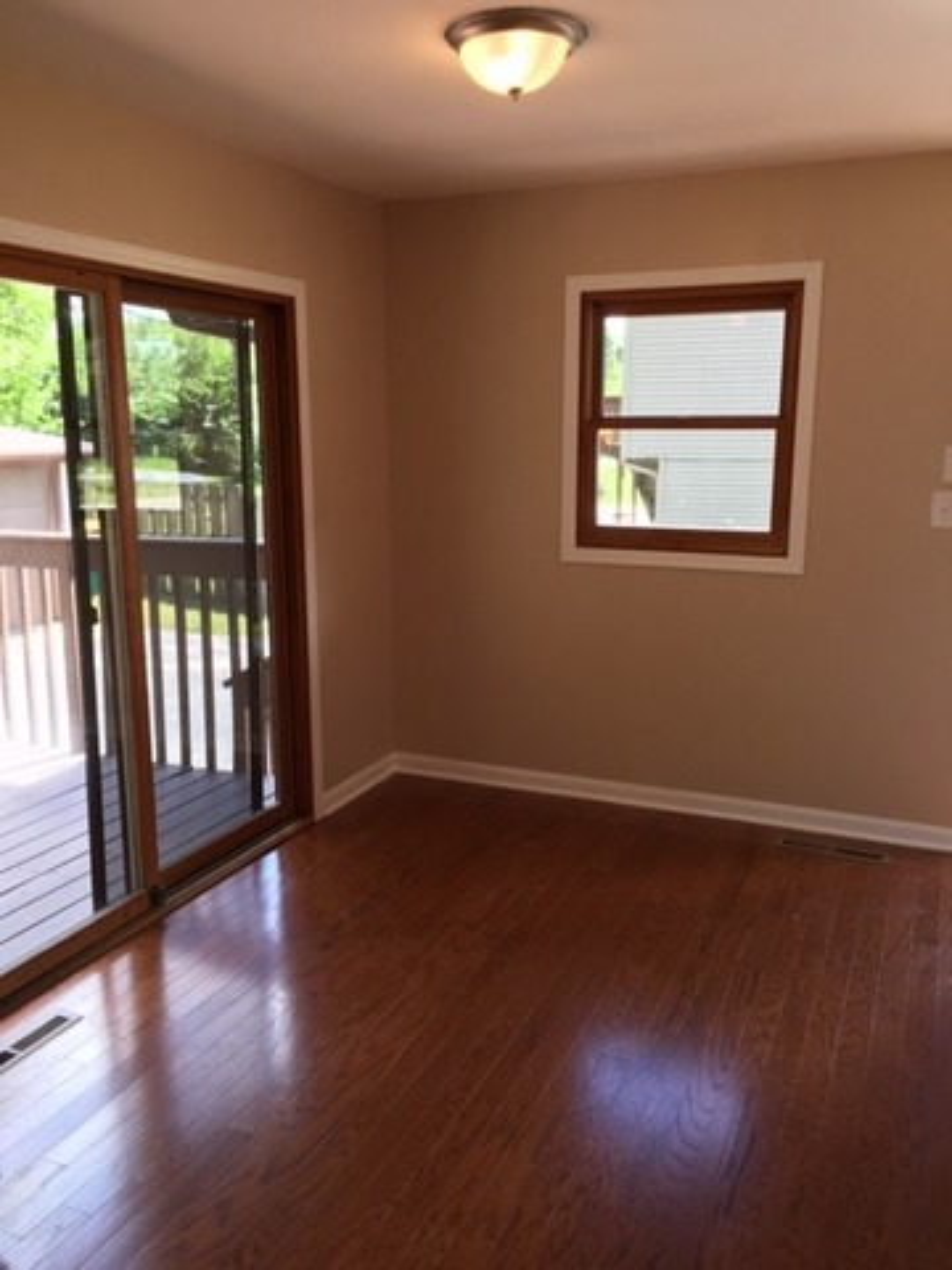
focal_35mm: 29
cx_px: 476
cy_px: 635
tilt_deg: -10.0
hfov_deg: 48.2
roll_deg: +0.6
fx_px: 1063
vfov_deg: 61.7
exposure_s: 1/40
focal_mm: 4.15
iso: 25
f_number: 2.2
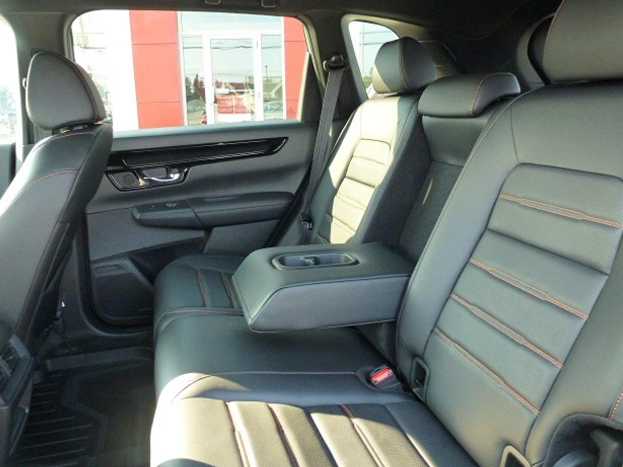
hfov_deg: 69.4
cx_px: 308
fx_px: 450
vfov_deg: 54.9
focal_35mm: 25
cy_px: 229
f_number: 3.3
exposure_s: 1/50
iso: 400
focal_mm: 4.3
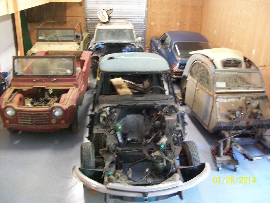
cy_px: 102
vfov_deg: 39.7
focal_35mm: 36
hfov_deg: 51.4
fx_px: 281
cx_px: 135
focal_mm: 6
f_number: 2.7
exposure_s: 1/8
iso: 200
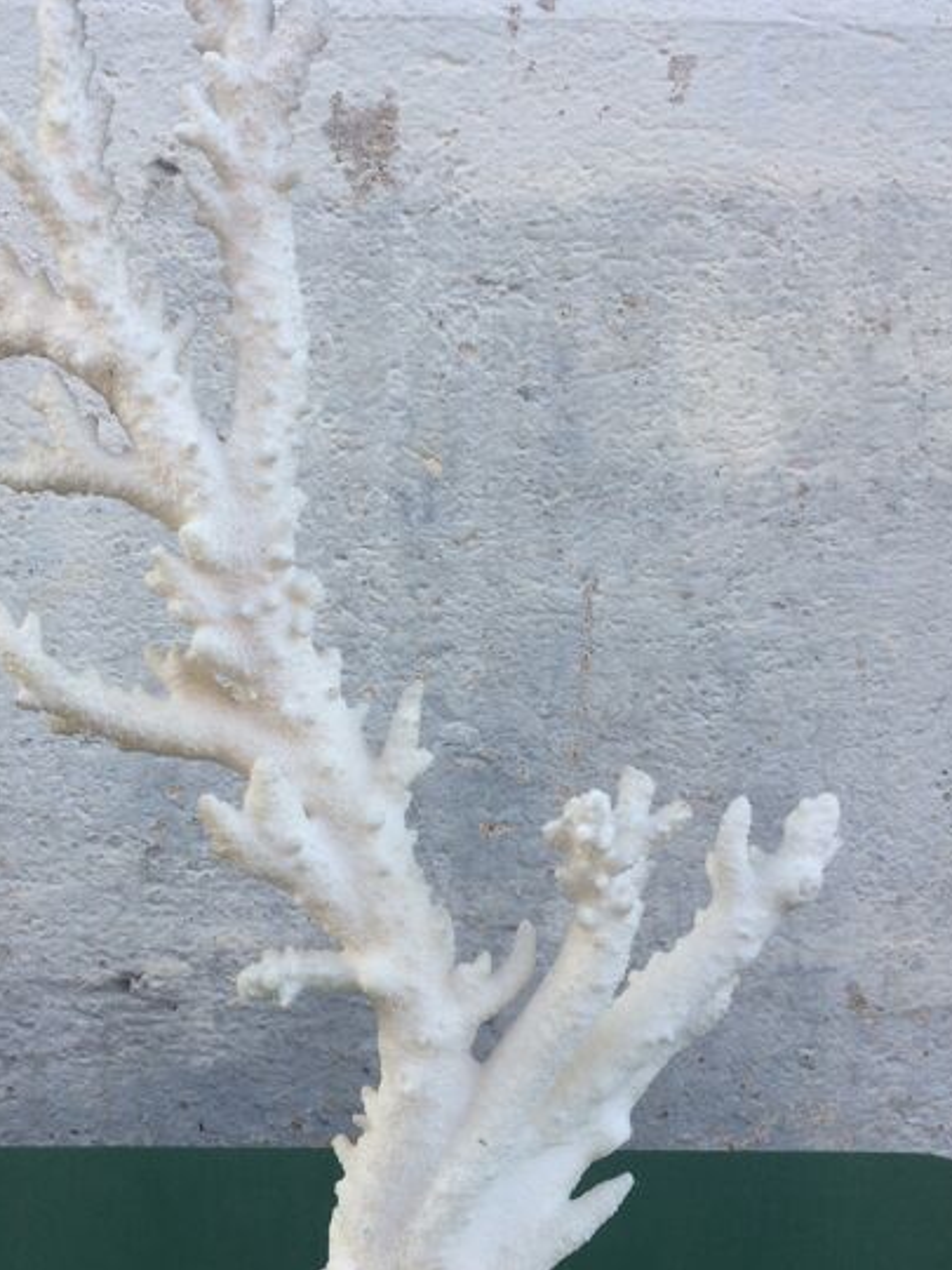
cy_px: 635
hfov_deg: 33.5
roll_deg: -0.5
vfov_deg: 43.9
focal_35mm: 43
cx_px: 395
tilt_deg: -5.0
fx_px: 1577
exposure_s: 1/115
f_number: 2.2
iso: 32
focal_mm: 4.15
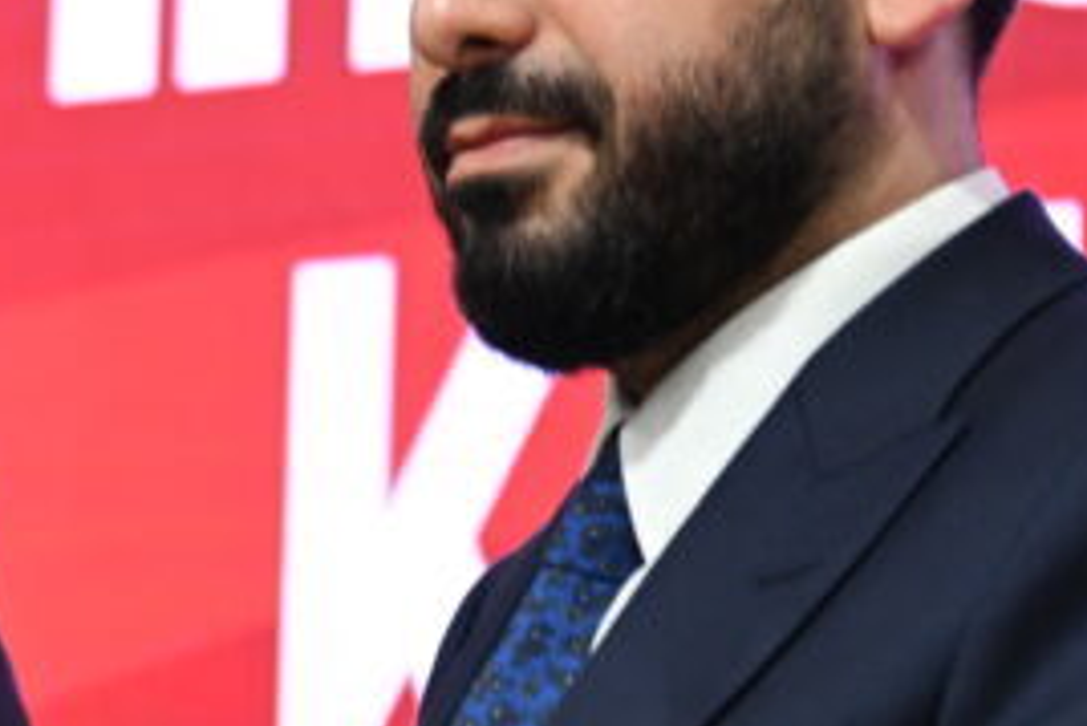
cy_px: 639
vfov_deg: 6.4
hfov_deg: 9.2
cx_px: -767
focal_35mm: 215
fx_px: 6495
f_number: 2.8
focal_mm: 45
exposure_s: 1/60
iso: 400
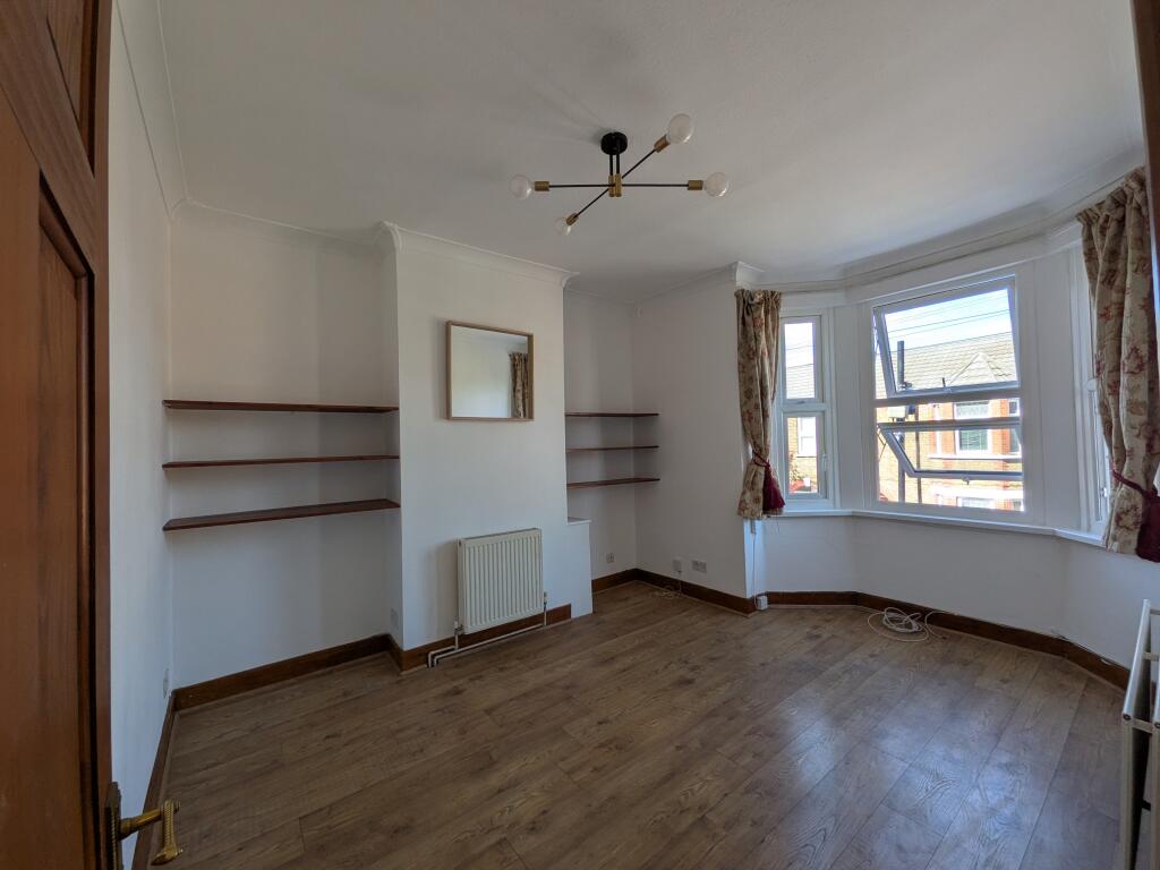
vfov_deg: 85.7
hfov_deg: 102.1
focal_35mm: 14
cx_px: 580
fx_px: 469
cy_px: 435
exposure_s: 1/244
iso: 41
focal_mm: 1.85
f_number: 2.2
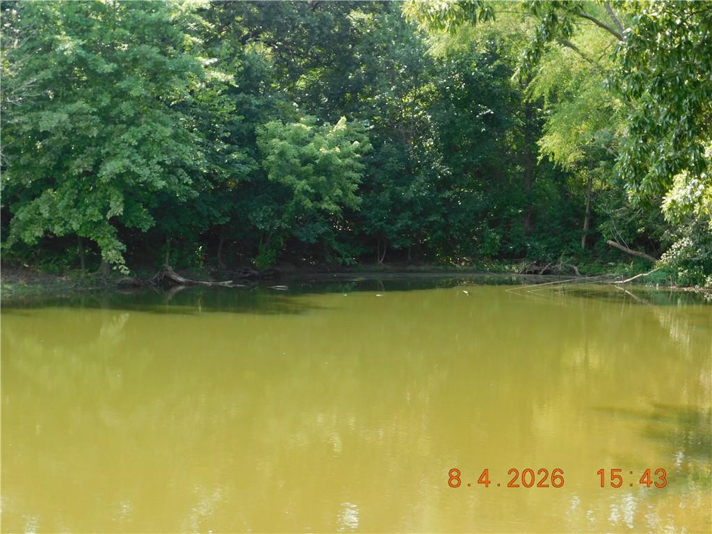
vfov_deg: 24.8
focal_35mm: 59
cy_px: 267
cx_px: 356
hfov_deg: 32.7
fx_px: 1214
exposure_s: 1/160
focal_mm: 10.4
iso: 125
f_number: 4
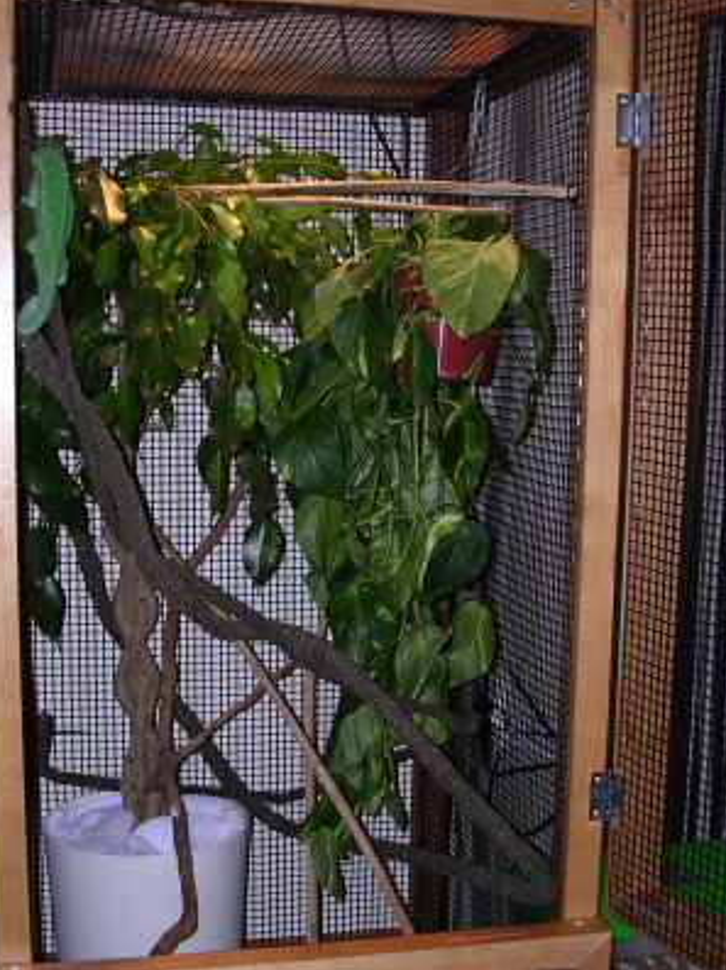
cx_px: 306
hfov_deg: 31.4
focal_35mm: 46
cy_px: 562
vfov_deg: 41.2
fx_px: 1288
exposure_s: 1/60.1
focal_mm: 5.8
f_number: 2.8
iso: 100
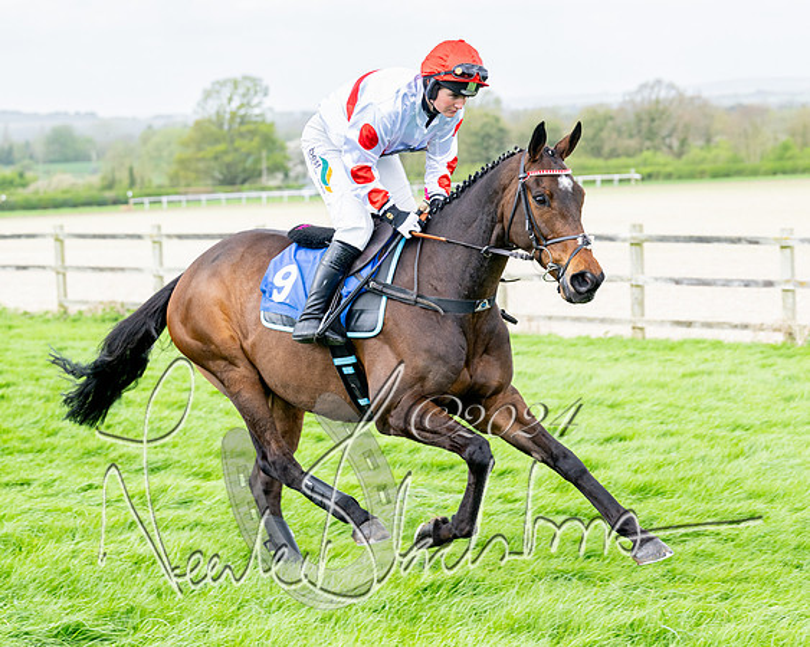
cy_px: 317
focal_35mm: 112
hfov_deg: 17.1
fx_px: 2691
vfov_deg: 13.7
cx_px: 523
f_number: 4
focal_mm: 74
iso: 400
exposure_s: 1/800
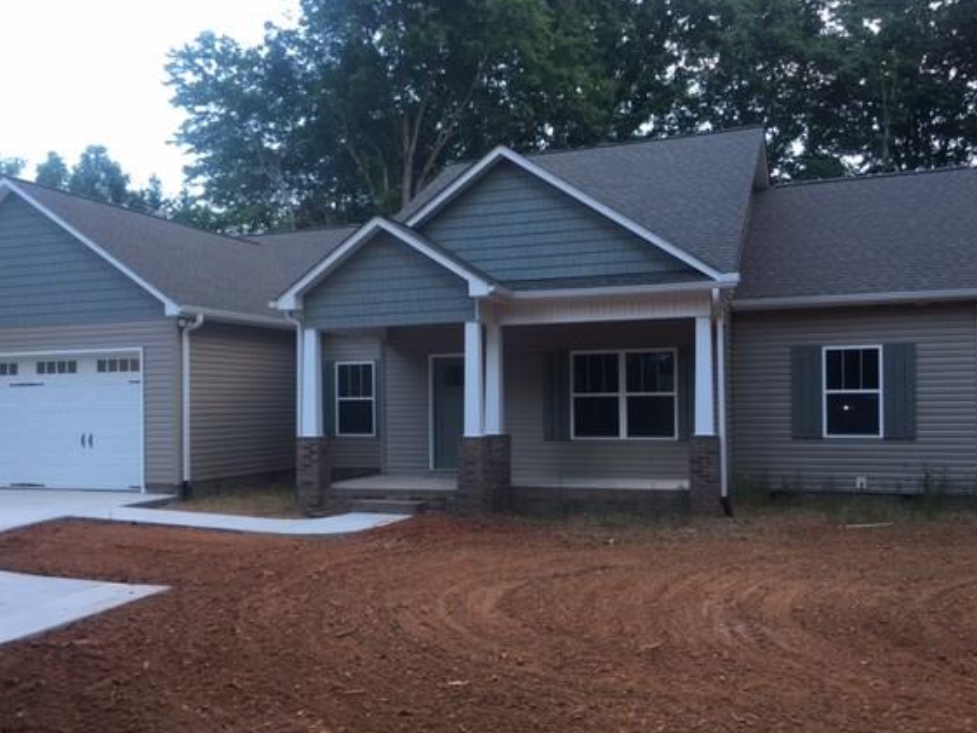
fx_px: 932
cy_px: 400
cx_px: 445
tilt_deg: +0.4
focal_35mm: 33
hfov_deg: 55.3
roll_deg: +0.7
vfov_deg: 42.9
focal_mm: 4.15
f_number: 2.2
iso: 32
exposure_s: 1/30
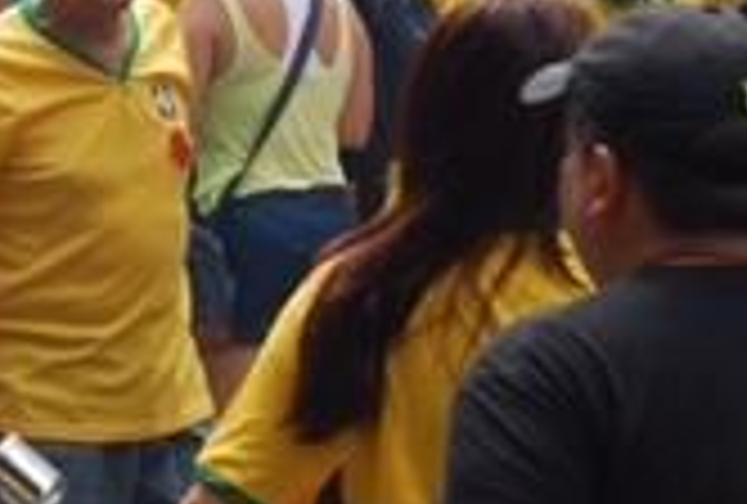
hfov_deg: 6.4
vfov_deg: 4.3
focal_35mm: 318
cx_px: -40
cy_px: -207
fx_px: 6621
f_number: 7.1
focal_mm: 55
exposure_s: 1/320
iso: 400
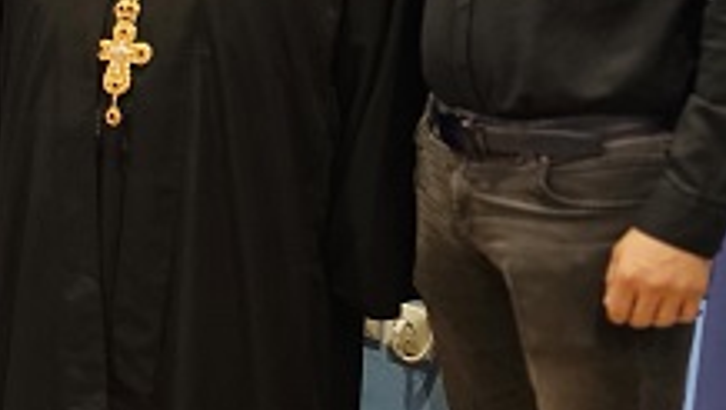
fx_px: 1772
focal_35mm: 92
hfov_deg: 19.0
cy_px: 47
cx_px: -486
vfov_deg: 13.1
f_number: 1.7
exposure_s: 1/100
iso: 250
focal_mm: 6.3
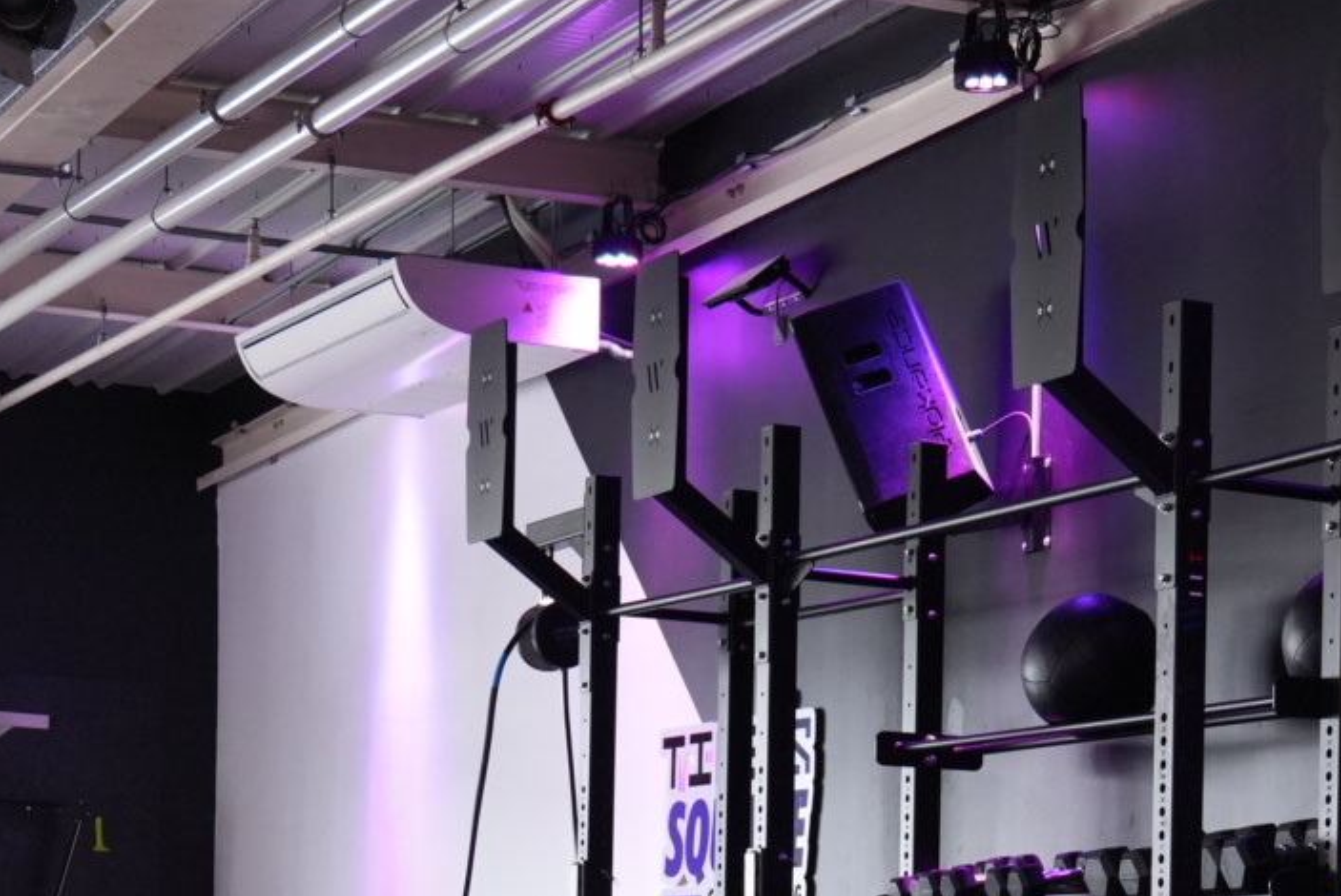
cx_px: 1036
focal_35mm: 93
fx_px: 3473
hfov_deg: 21.6
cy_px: 980
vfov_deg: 14.4
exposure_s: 1/125
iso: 1600
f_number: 2.8
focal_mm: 27
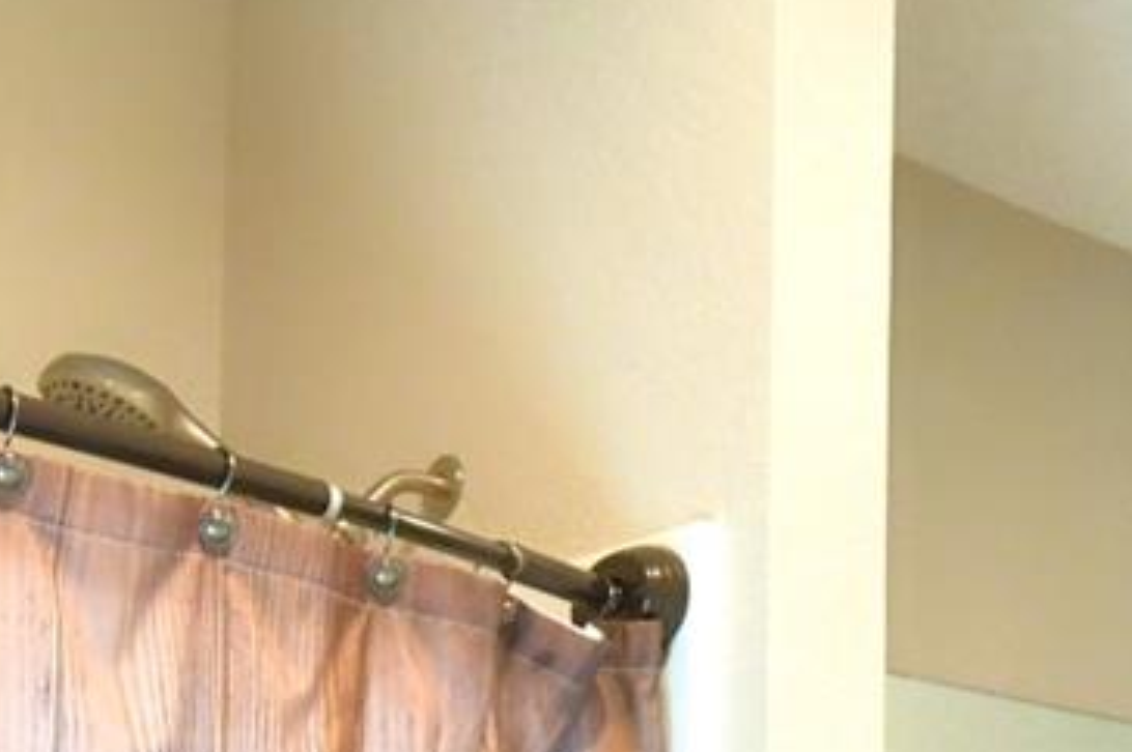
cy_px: 1088
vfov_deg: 18.5
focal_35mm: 66
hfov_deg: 30.5
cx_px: 647
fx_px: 2073
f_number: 4.5
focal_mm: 10
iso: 720
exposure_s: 1/30
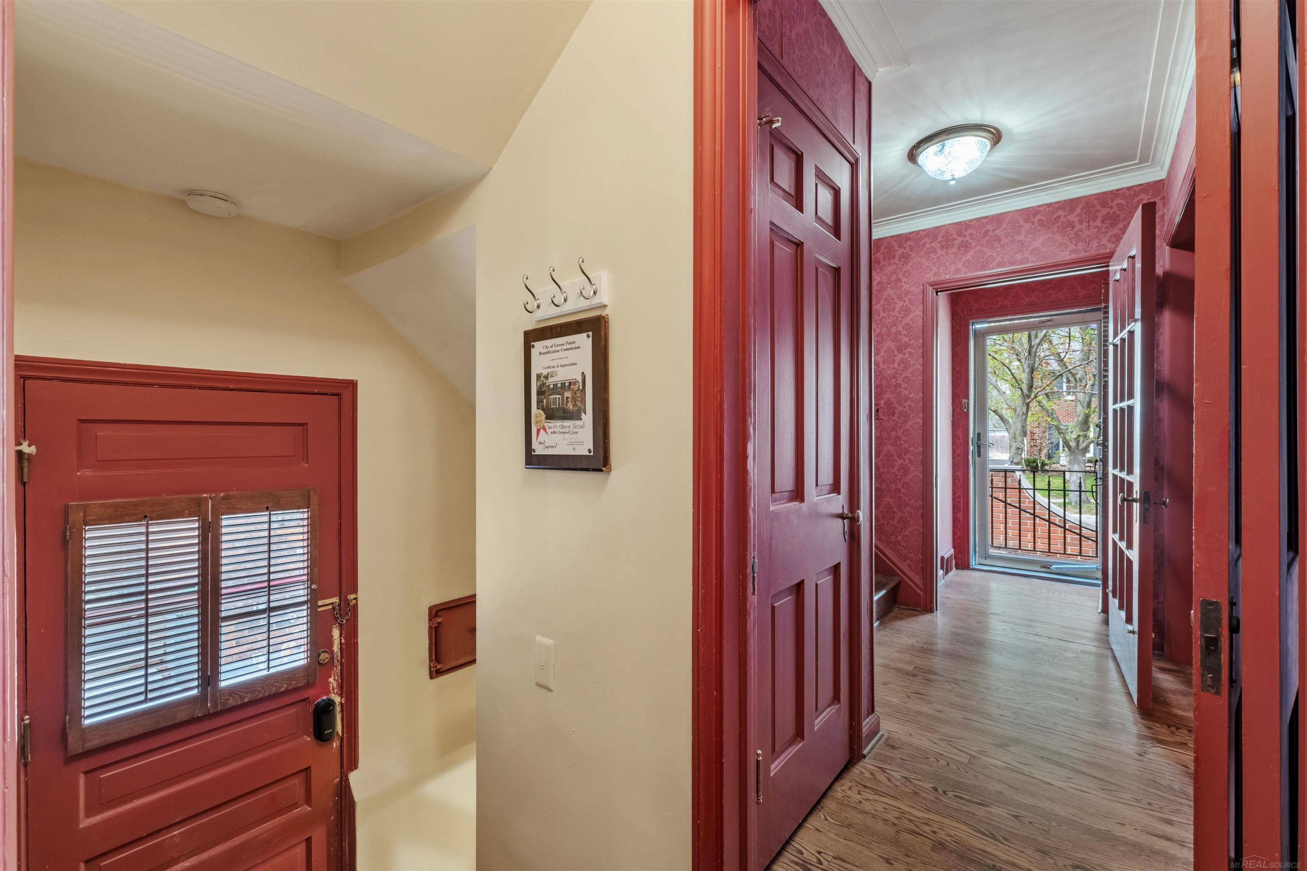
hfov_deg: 100.4
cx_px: 654
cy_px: 436
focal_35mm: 15
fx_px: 545
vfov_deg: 77.3
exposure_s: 1/8
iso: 800
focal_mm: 10
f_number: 7.1
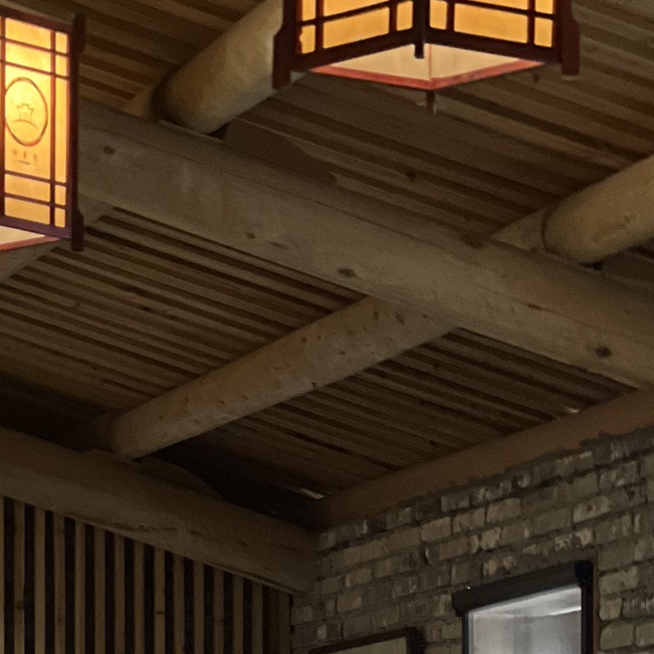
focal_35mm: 209
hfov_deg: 8.3
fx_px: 4467
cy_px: 906
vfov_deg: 8.2
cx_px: -26
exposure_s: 1/30
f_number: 2.8
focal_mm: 9
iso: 400
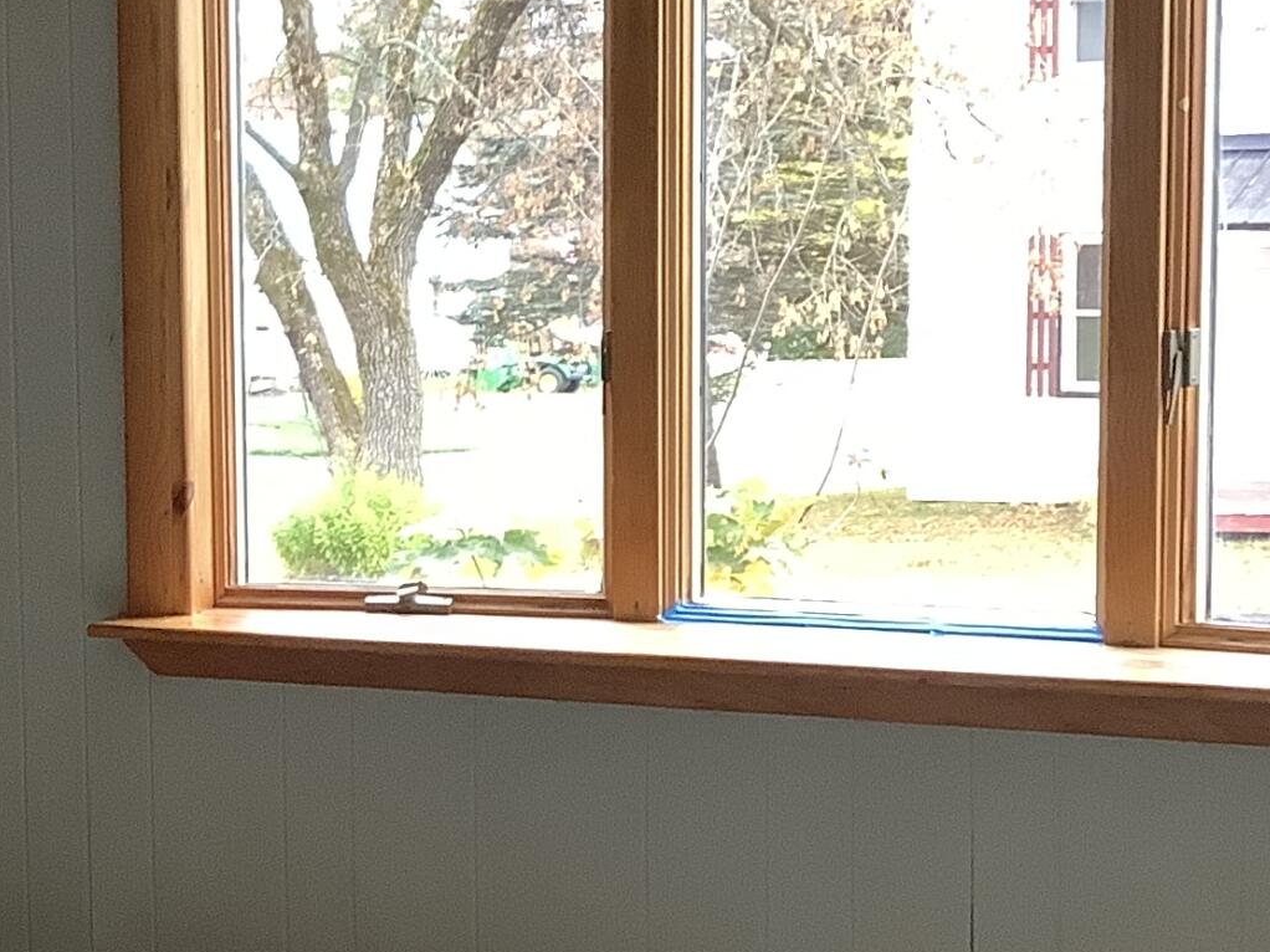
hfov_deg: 20.5
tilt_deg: -7.1
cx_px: -147
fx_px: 3338
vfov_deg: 16.2
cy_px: 529
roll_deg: +1.5
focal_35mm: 91
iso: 100
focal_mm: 3.3
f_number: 2.4
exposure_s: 1/60
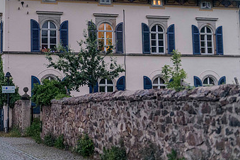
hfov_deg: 30.3
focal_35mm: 65
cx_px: 55
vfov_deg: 20.7
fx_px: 433
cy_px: 30
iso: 1800
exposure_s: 1/80
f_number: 2.8
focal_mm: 38
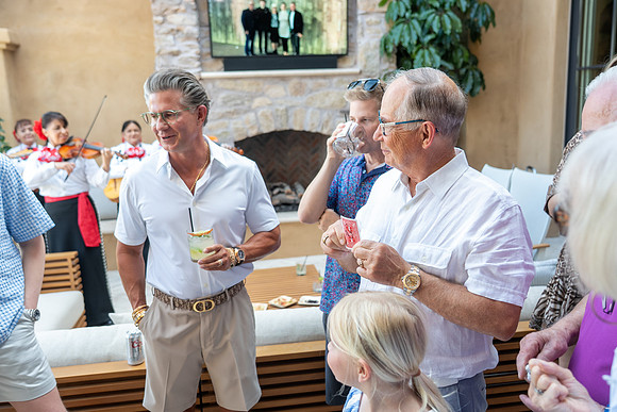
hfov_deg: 60.3
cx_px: 308
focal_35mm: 31
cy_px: 206
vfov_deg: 42.3
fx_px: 531
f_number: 4
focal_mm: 31
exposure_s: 1/200
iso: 400
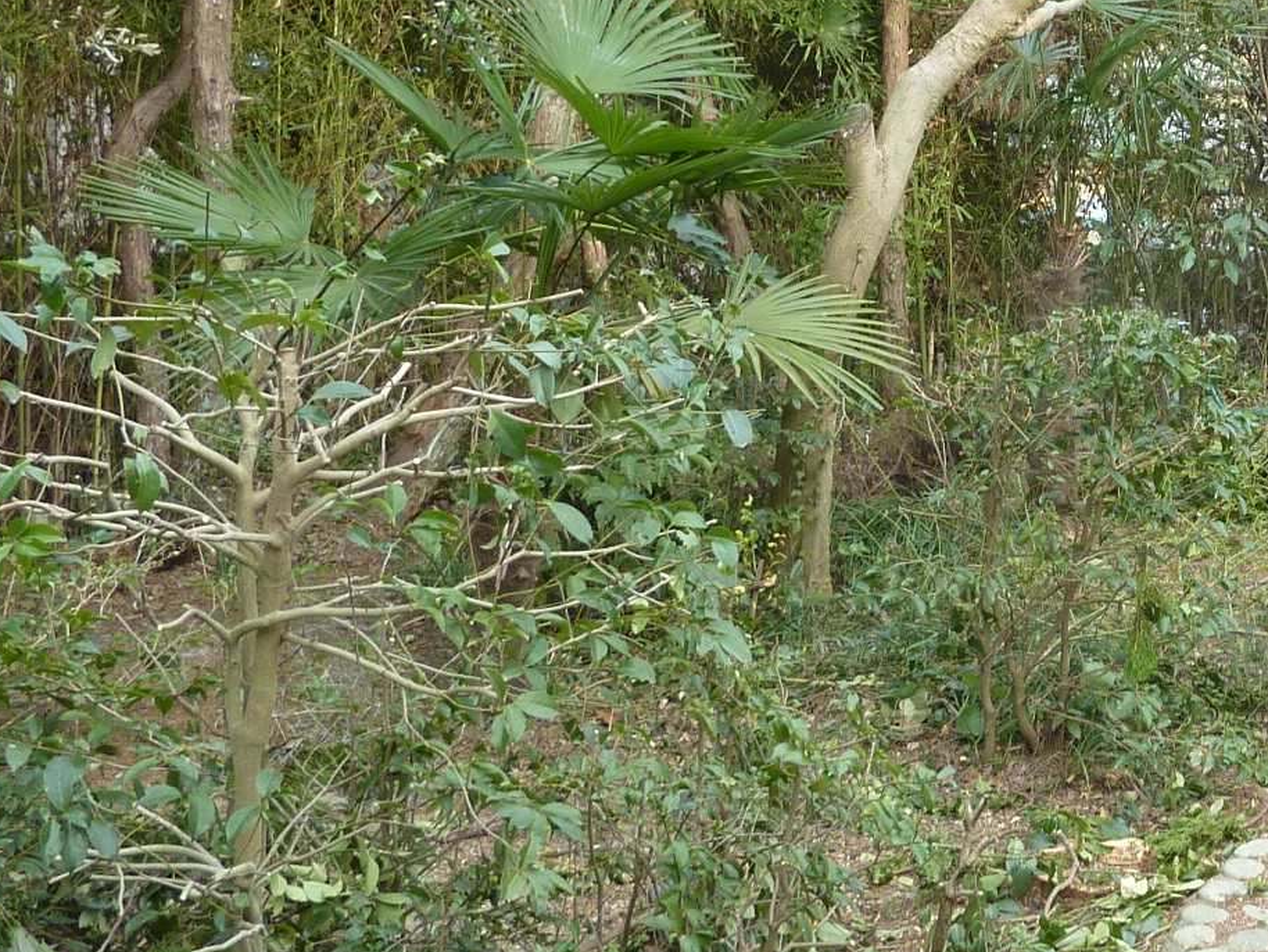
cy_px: 254
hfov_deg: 32.2
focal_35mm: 56
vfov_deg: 25.8
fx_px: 2052
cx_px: 1201
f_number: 3.3
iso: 80
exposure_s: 1/80
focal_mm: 4.1
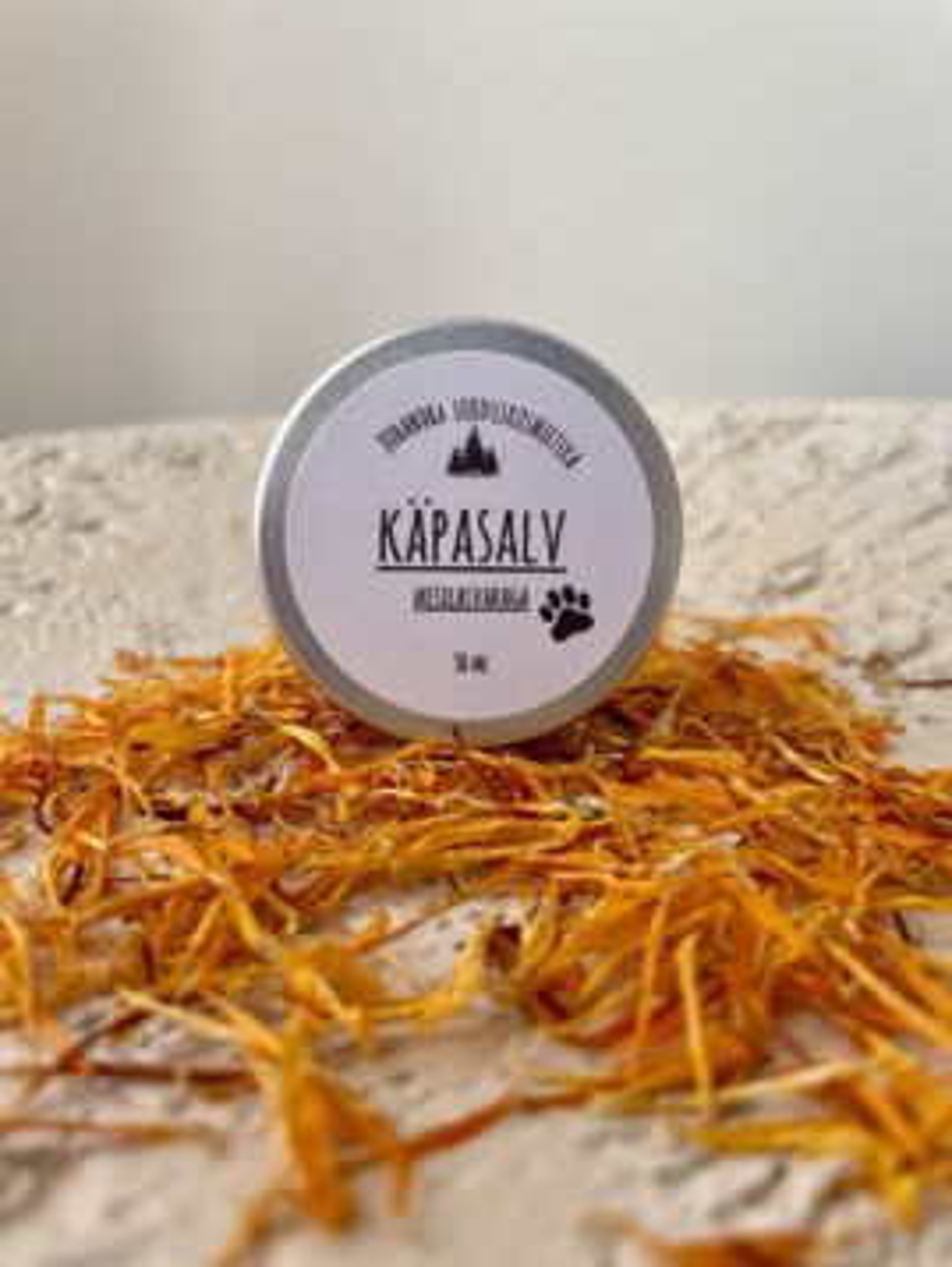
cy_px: 634
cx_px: 476
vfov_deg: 67.3
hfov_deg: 53.1
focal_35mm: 26
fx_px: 952
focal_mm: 4.2
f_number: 1.6
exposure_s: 1/161
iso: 32
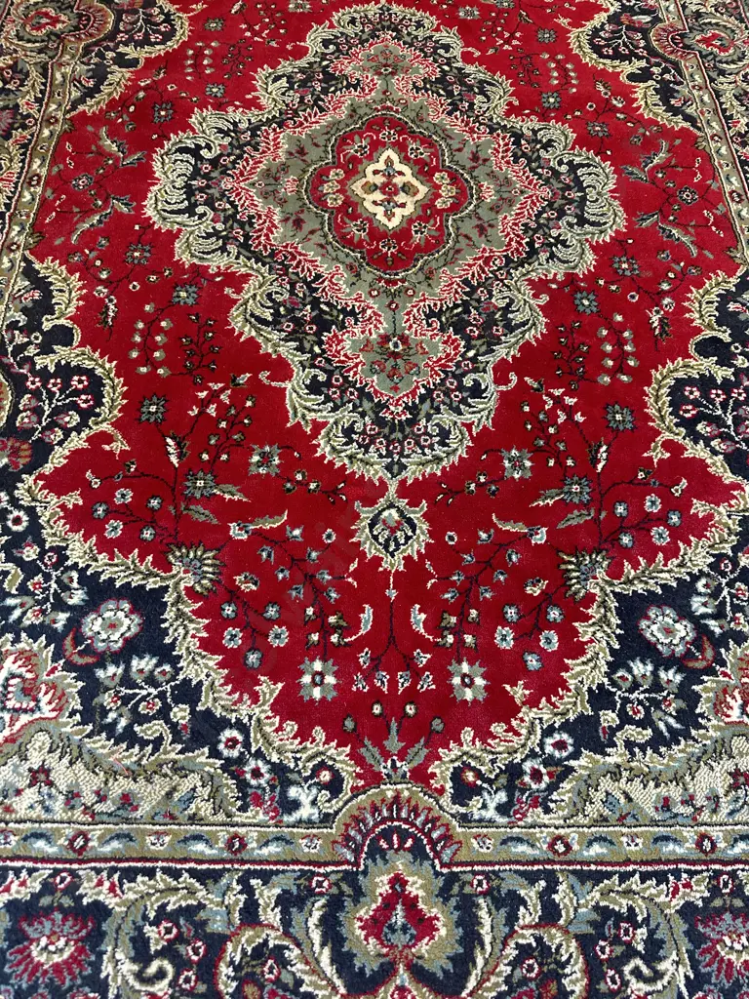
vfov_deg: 71.6
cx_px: 374
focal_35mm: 24
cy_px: 500
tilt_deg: -63.1
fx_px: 692
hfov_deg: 56.8
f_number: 1.78
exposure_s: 1/50
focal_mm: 6.86
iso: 160
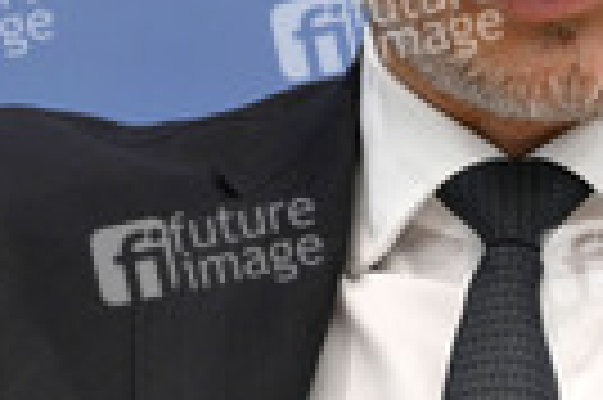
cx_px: 268
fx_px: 7863
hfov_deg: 4.4
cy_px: -85
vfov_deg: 2.9
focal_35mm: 470
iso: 3200
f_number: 5.6
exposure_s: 1/640
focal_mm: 140
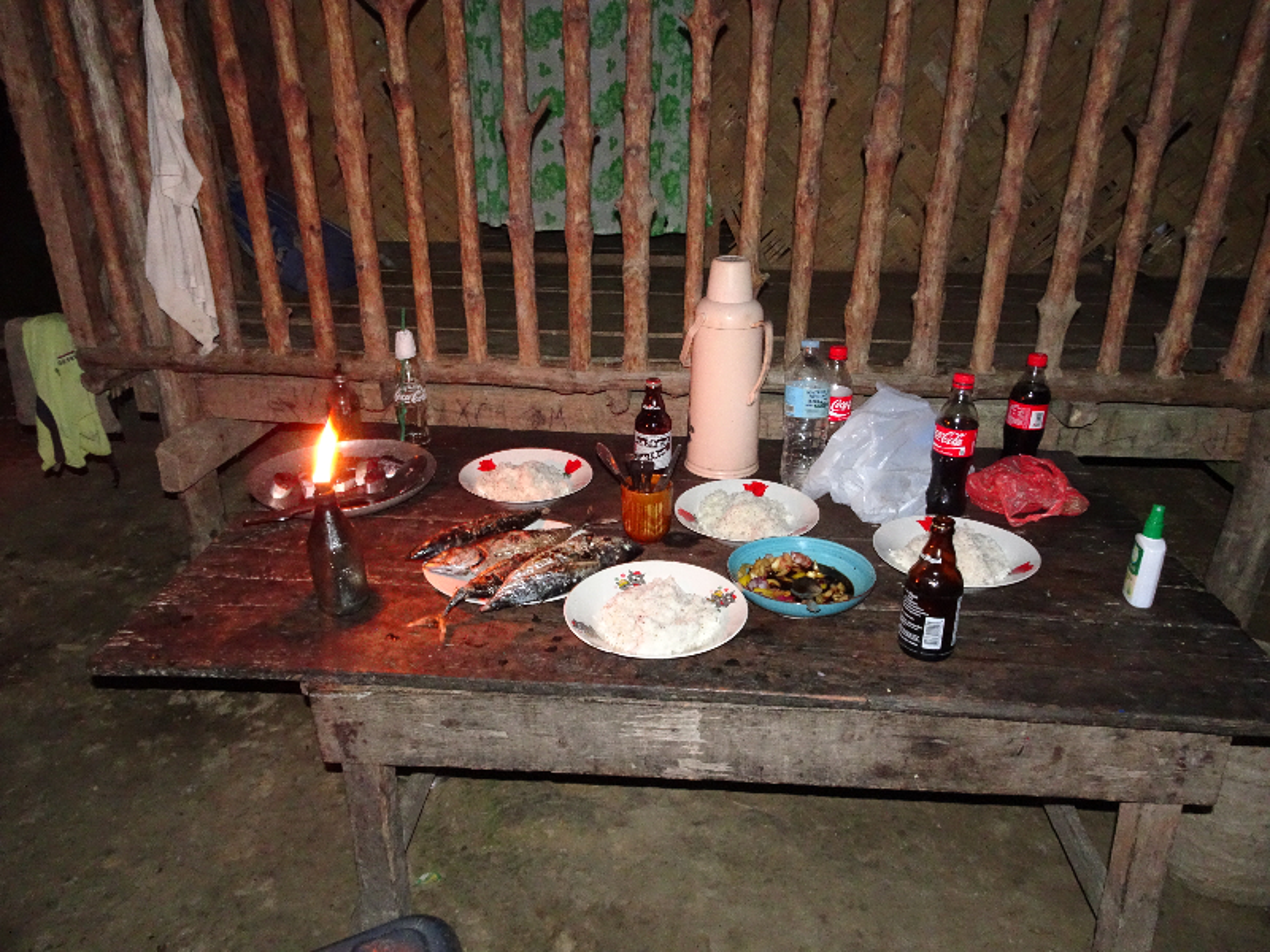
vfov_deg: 56.8
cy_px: 476
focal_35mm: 24
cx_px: 635
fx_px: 881
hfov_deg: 71.6
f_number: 3.5
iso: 800
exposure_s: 1/8
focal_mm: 4.1
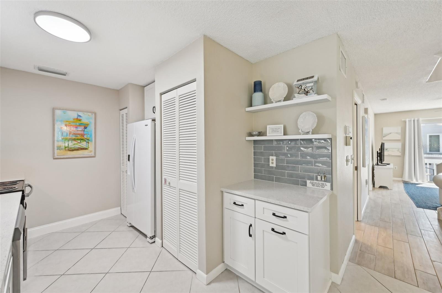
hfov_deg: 104.3
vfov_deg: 81.1
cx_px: 221
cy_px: 146
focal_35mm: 14
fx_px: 172
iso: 400
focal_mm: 14
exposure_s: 1/20
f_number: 8
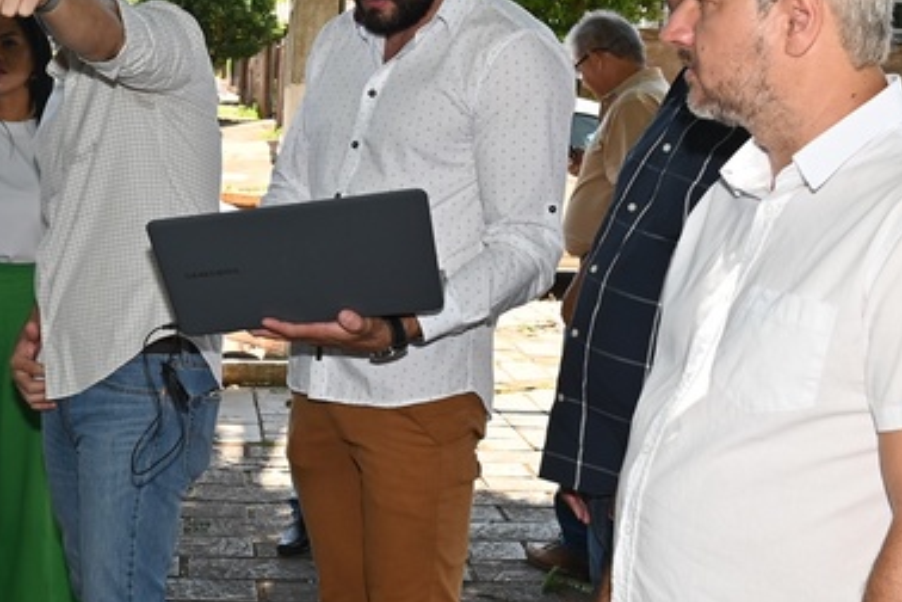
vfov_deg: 19.7
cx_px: 177
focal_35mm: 69
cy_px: 269
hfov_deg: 28.6
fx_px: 1729
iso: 400
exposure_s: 1/200
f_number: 10
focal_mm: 29
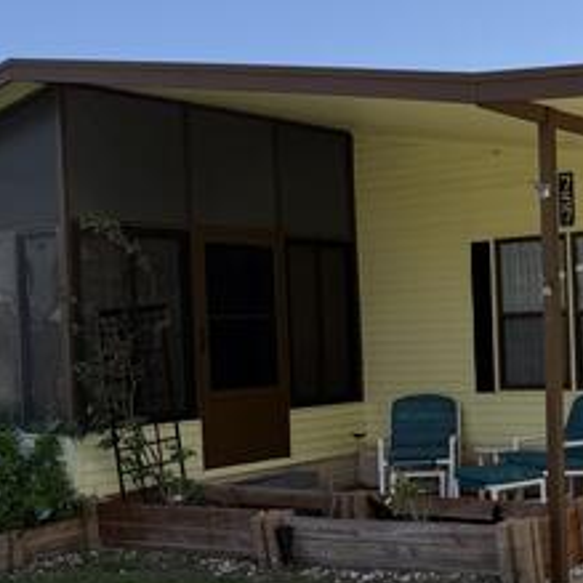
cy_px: 341
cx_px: 620
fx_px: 1105
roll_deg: +2.1
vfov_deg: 29.5
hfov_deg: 27.4
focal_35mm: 58
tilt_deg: -1.3
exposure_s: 1/3584
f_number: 1.78
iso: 80
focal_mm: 6.76
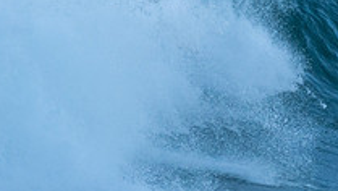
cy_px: -41
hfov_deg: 1.0
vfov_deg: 0.6
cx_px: 268
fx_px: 19520
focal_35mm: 2176
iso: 800
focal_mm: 500
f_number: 5.6
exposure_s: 1/1600
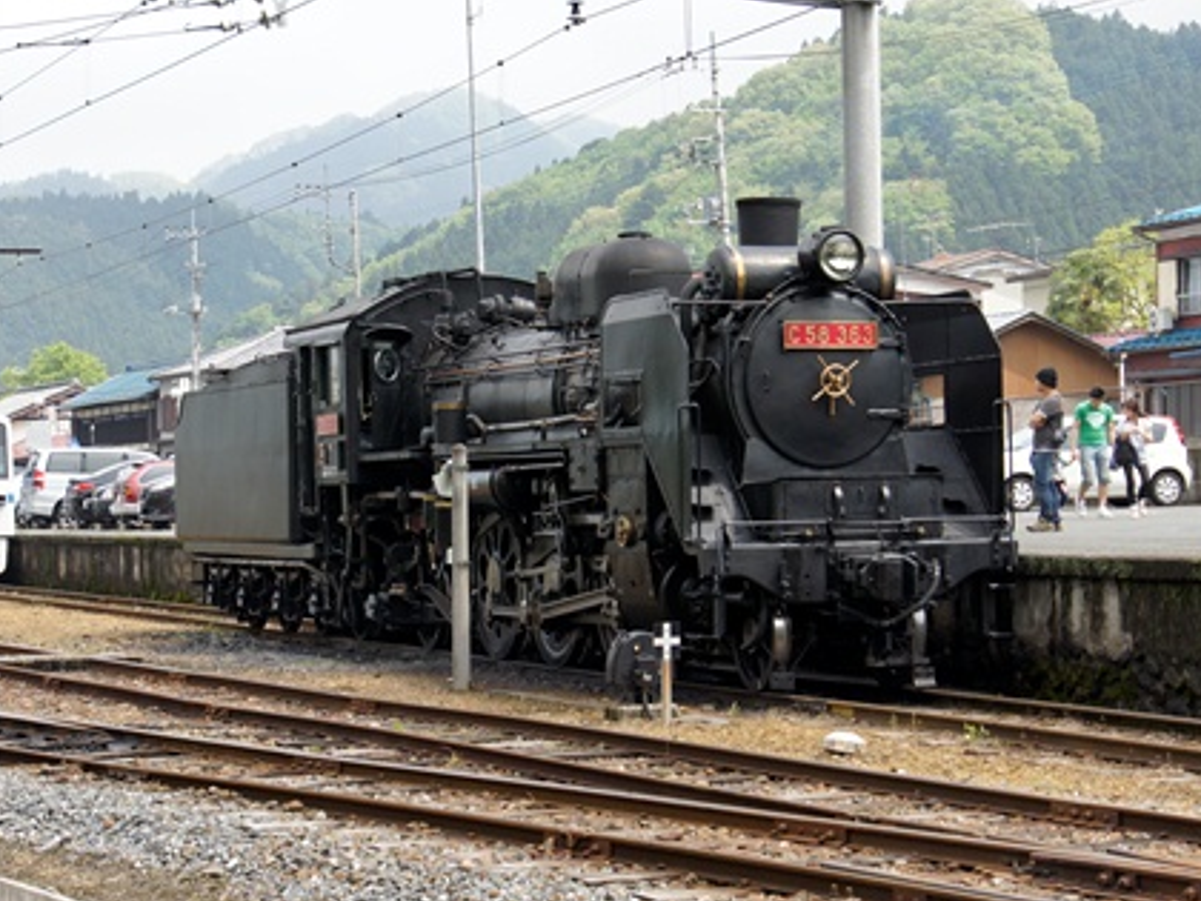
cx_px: 589
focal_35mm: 90
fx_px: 3124
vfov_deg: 16.4
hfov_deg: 21.8
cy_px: 453
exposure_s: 1/200
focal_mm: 54.7
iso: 200
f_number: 8
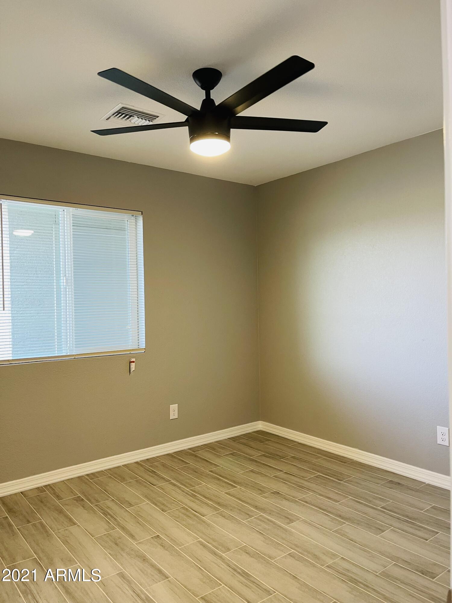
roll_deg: +1.1
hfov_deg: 53.1
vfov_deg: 67.3
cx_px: 226
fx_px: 453
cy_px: 302
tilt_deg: +0.1
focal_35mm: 26
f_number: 1.6
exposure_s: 1/60
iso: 200
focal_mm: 5.1
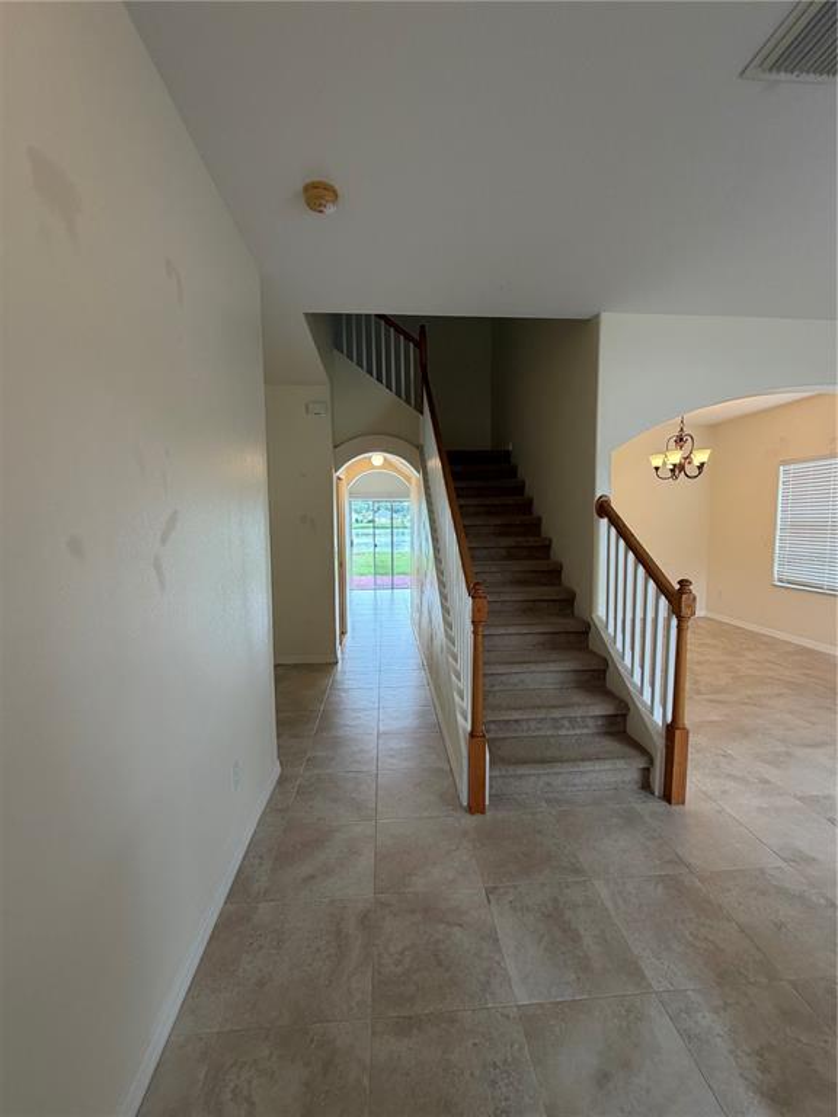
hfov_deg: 85.7
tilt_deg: -3.3
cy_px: 558
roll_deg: +0.5
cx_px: 419
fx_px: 452
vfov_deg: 102.1
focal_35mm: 14
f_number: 2.2
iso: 200
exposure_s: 1/120
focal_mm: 2.22
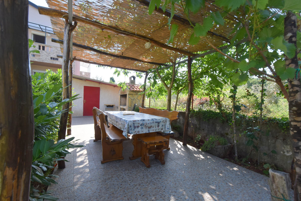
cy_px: 100
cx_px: 150
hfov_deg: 100.4
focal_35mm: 15
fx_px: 125
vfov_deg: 77.3
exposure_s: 1/250
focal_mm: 10
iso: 360
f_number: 8
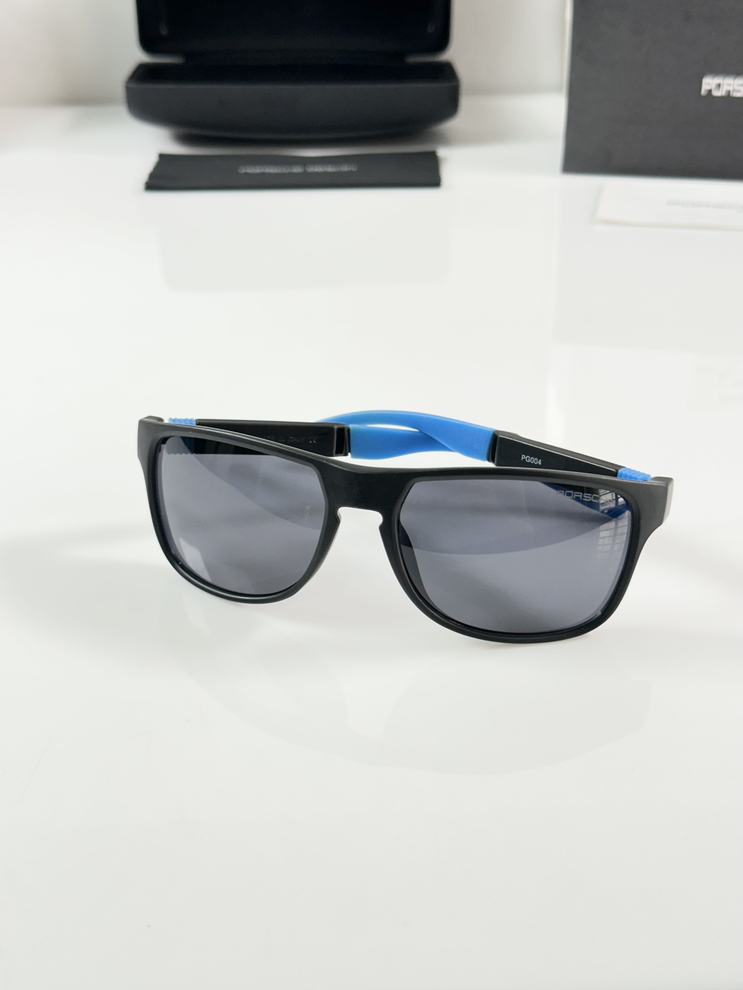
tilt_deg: -30.5
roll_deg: +1.1
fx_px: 1374
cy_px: 495
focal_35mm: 48
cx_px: 372
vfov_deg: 39.7
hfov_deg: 30.3
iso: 64
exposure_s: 1/100
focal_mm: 6.86
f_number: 1.78
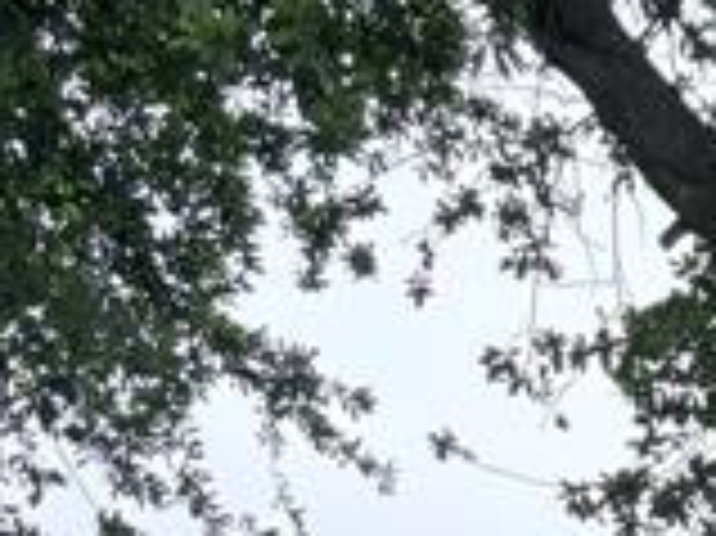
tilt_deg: +11.1
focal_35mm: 155
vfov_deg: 8.9
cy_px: 1117
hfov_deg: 10.9
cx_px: 1689
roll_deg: +2.4
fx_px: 3204
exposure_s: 1/683
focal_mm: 6.76
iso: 100
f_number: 1.78
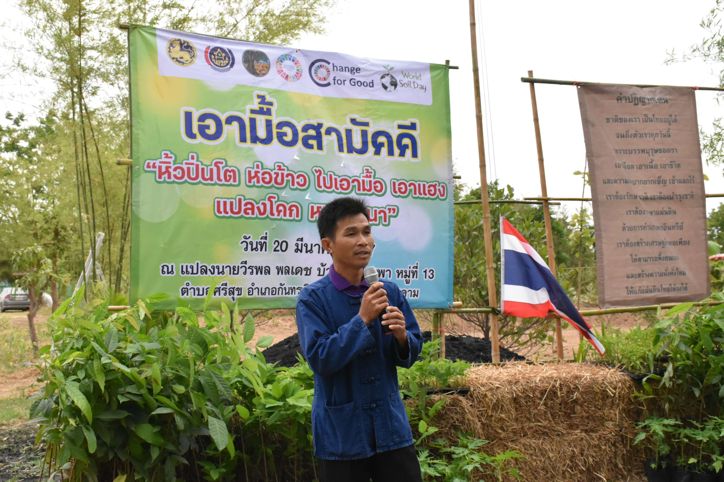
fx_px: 1026
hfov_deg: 38.9
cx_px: 362
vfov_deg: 26.5
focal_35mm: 51
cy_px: 241
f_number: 10
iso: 3200
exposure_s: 1/400
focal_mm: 34
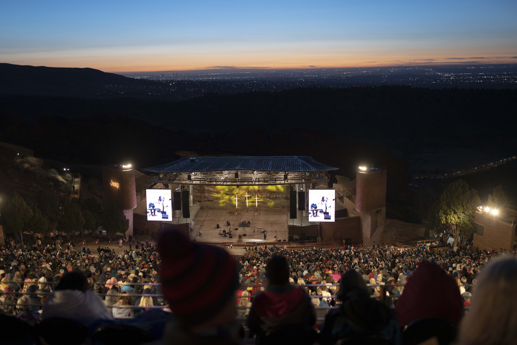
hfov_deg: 54.4
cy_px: 172
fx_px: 503
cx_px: 258
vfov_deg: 37.9
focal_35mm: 35
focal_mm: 35
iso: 2000
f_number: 1.6
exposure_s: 1/125
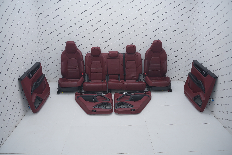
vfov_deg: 46.4
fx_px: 180
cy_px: 78
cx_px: 116
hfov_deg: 65.5
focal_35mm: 28
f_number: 6.3
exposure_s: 1/160
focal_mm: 28
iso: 500
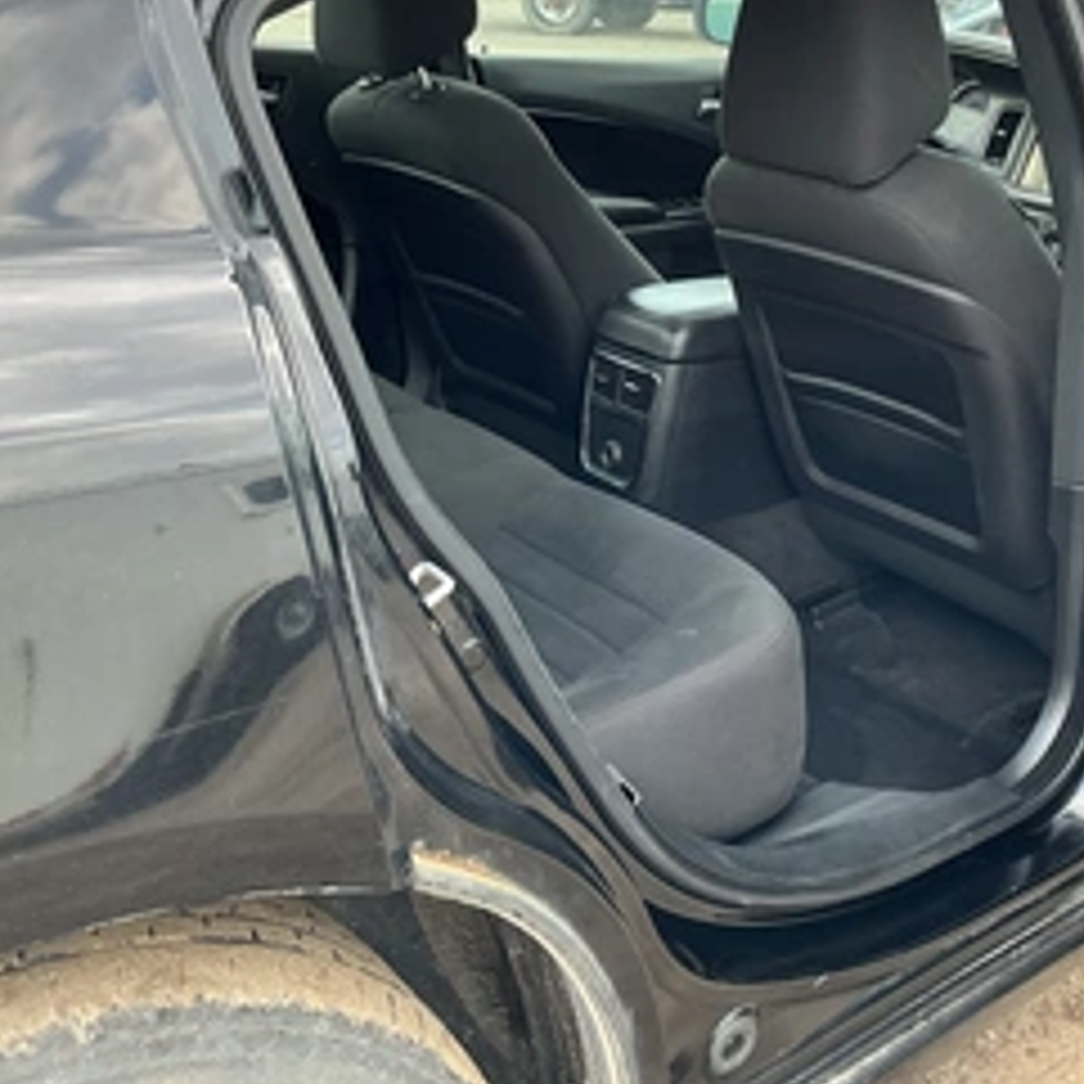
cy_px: 441
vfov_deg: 40.8
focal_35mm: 41
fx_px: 1453
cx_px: 751
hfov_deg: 40.3
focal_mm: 3
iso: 25
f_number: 1.8
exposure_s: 1/122
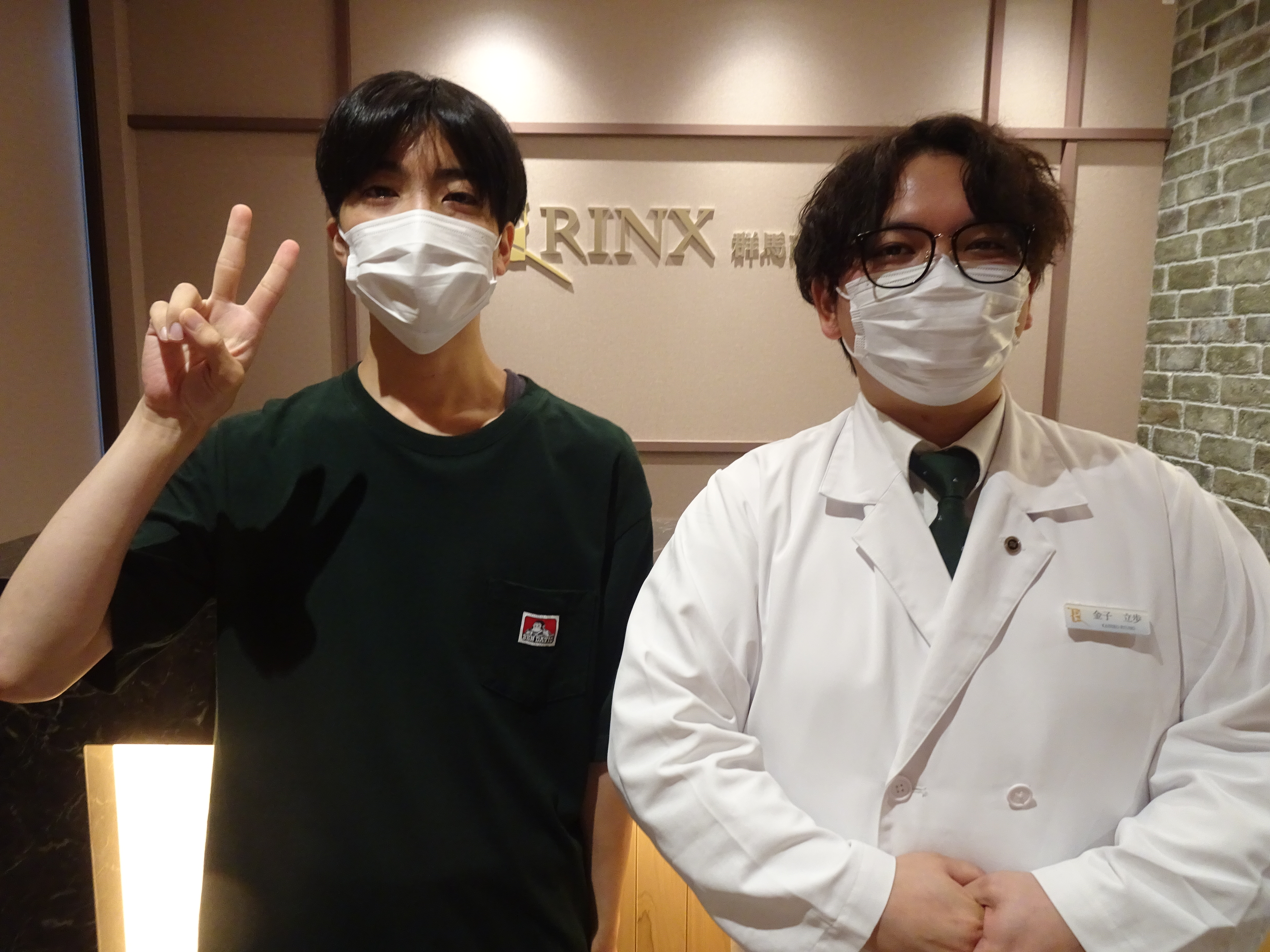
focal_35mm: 24
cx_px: 635
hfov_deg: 71.6
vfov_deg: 56.8
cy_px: 476
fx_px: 881
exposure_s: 1/30
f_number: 3.5
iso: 400
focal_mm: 4.1
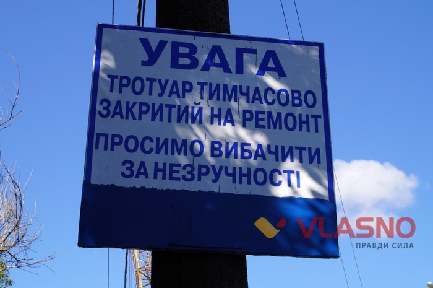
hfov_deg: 27.0
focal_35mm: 75
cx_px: 216
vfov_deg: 18.1
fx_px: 901
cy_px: 144
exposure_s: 1/125
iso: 100
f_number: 9
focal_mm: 50
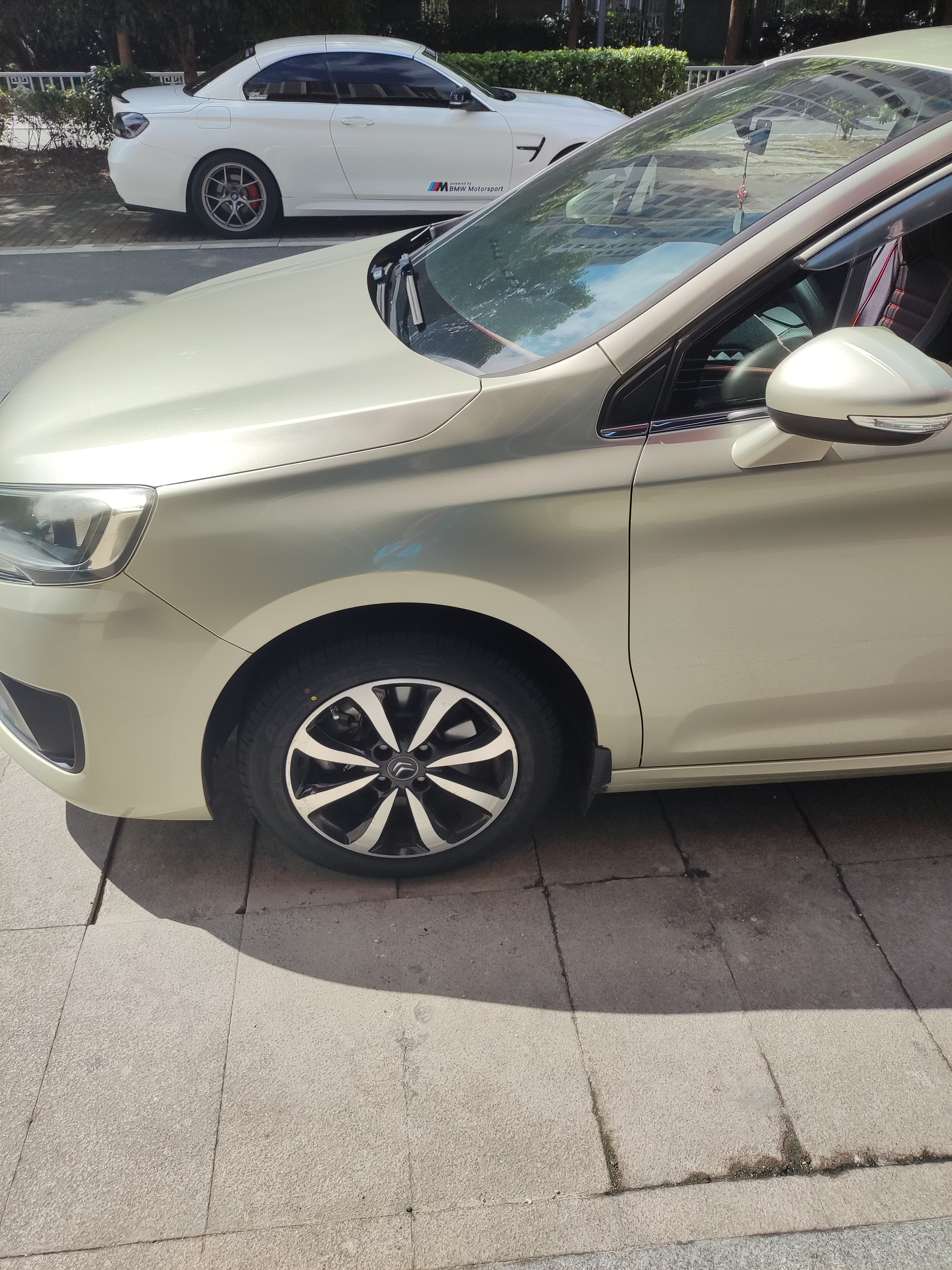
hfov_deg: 54.9
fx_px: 917
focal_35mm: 25
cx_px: 476
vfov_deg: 69.4
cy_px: 635
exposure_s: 1/2126
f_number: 1.79
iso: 50
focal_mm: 4.71
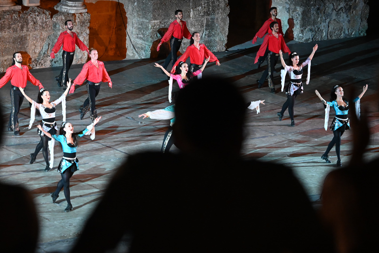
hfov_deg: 13.5
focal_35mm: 151
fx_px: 1590
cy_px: 124
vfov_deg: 9.1
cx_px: 75
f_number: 2.8
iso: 4000
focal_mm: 85
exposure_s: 1/500
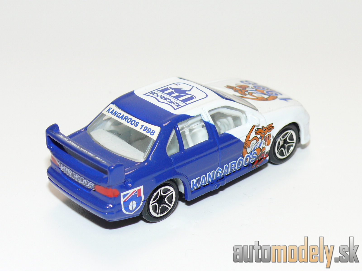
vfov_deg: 16.4
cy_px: 136
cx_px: 181
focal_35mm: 90
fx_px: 941
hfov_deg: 21.8
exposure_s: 1/30
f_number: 4
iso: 100
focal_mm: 12.6
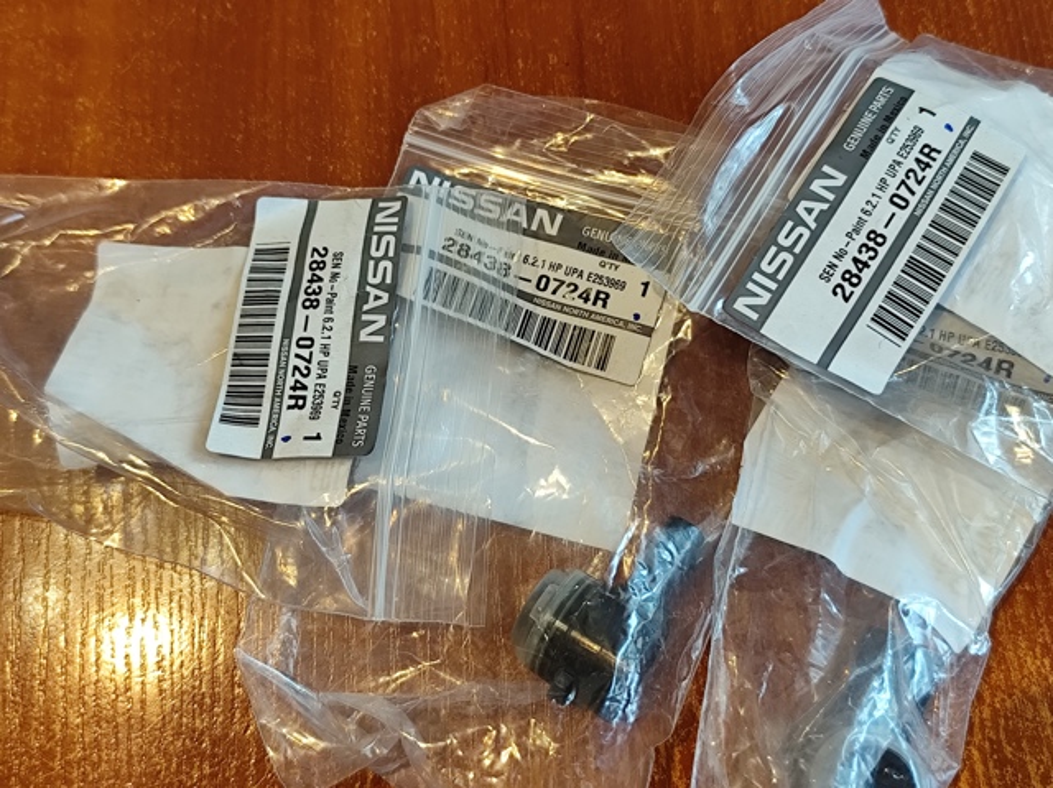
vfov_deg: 36.8
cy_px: 394
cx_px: 526
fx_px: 1185
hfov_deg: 47.9
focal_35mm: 39
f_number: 1.65
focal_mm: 6.19
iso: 640
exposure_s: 1/100
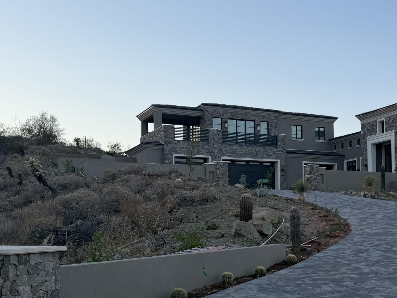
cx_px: 293
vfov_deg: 29.0
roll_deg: +0.6
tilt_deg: +2.2
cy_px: 193
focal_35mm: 50
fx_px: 573
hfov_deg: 37.3
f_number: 1.78
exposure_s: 1/1032
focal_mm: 6.76
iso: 80
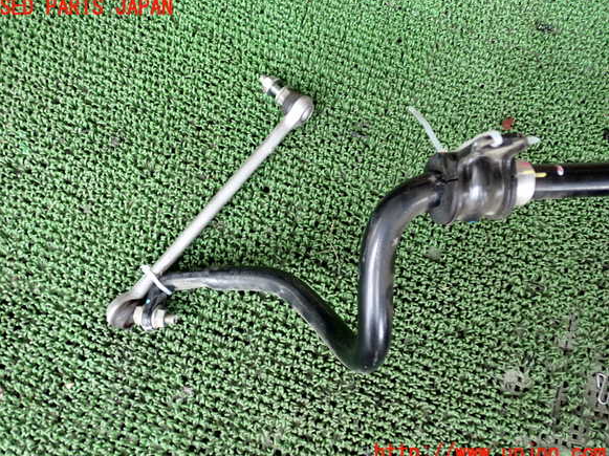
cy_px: 231
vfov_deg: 45.4
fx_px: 545
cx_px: 297
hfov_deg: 58.4
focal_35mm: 31
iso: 200
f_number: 2.3
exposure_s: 1/50
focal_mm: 5.4
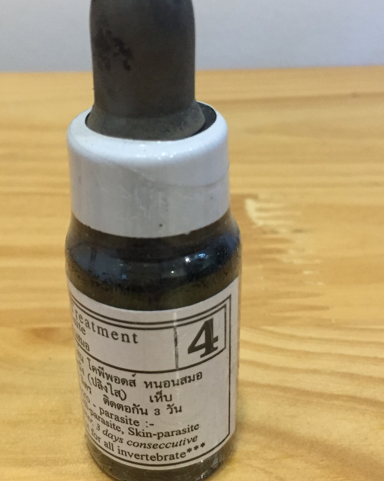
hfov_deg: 30.8
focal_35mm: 49
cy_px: 257
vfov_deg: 38.0
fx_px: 696
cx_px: 162
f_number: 2.2
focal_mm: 4.15
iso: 200
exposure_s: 1/33
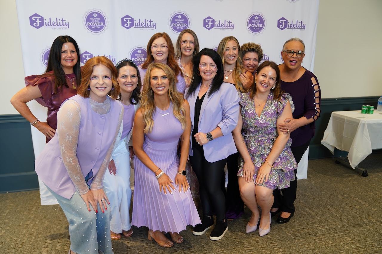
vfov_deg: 43.6
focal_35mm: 30
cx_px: 191
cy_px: 127
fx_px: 318
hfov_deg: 61.9
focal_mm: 30
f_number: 2.8
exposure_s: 1/30
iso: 250
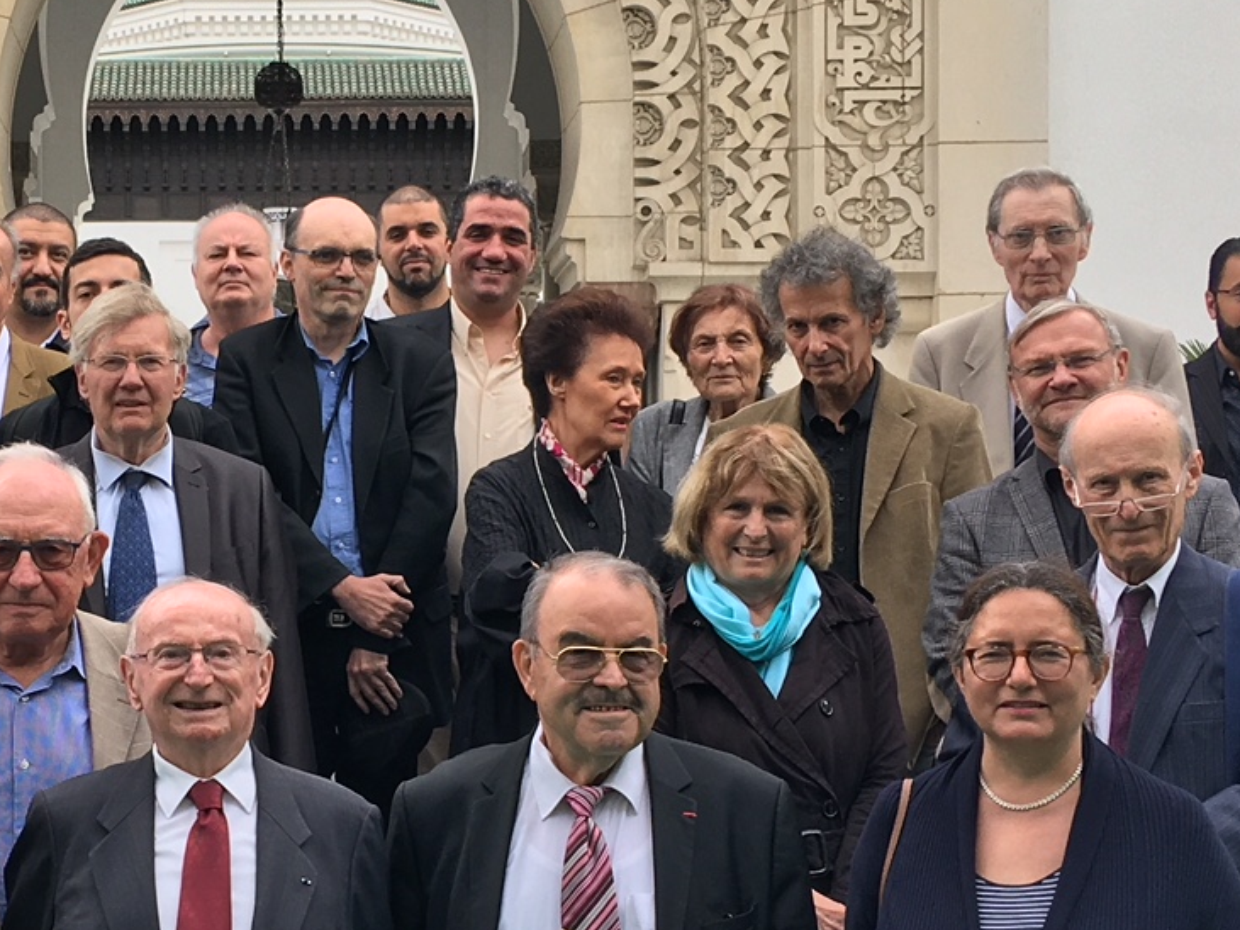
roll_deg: +0.0
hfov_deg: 24.1
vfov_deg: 18.4
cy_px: 635
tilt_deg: +1.6
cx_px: 256
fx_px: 2865
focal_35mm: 80
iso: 25
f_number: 2.2
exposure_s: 1/407
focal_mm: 4.15
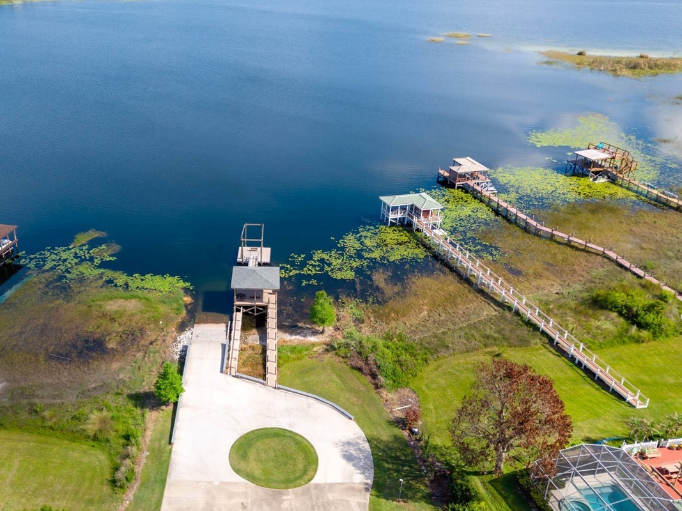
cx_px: 239
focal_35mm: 36
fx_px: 709
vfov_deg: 39.6
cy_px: 261
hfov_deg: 50.6
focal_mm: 8.7
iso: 170
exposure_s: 1/4000
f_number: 1.8
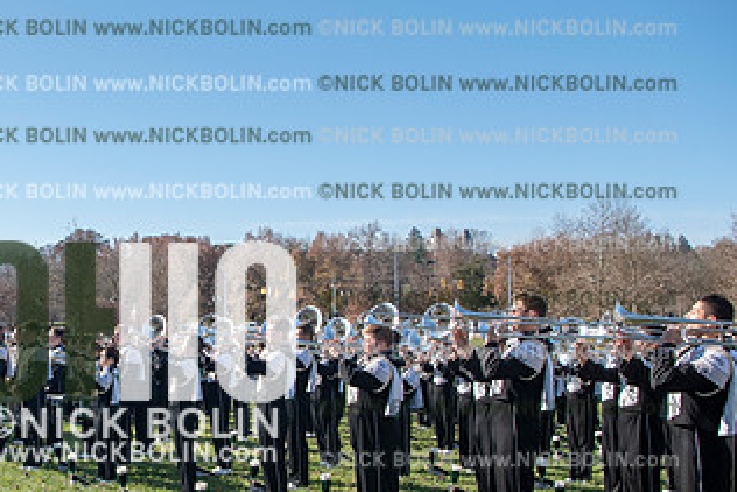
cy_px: 353
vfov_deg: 30.2
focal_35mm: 44
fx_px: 901
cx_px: 131
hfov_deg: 42.2
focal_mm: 24
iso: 200
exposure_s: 1/1000
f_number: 5.6
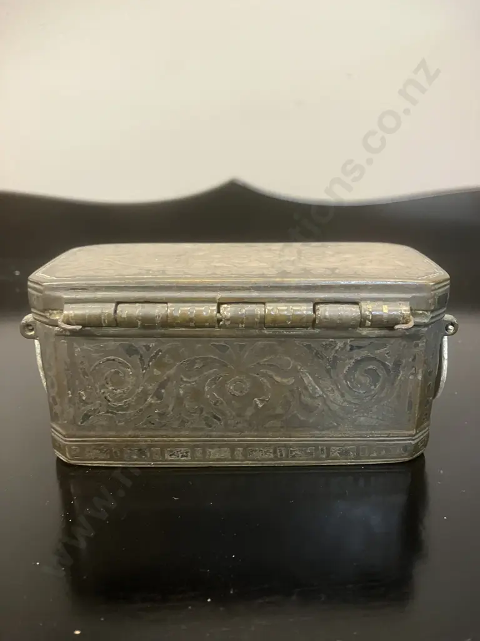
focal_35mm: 28
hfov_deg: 49.7
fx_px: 518
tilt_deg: -17.2
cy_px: 320
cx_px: 240
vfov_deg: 63.4
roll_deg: -0.3
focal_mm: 3.99
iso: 320
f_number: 1.8
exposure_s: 1/25
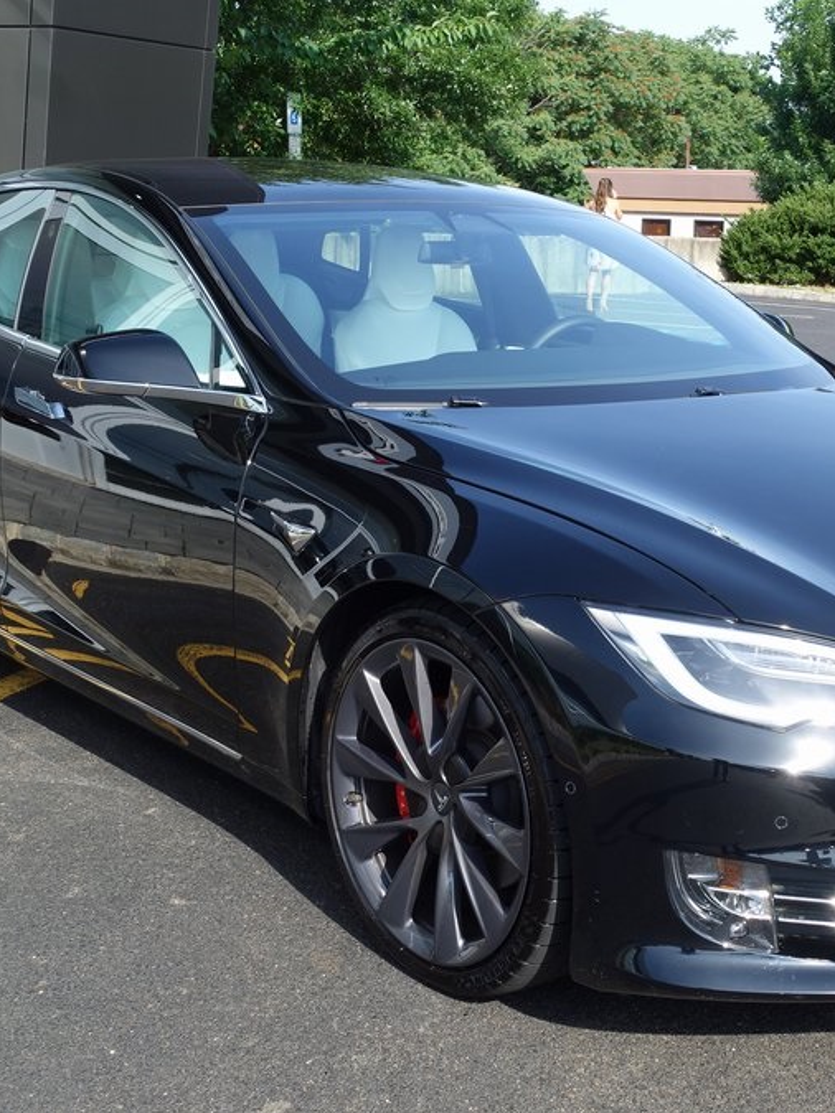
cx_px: 548
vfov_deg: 35.5
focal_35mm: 54
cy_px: 561
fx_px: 1737
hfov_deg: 26.9
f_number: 5.6
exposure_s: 1/200
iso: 125
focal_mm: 13.58
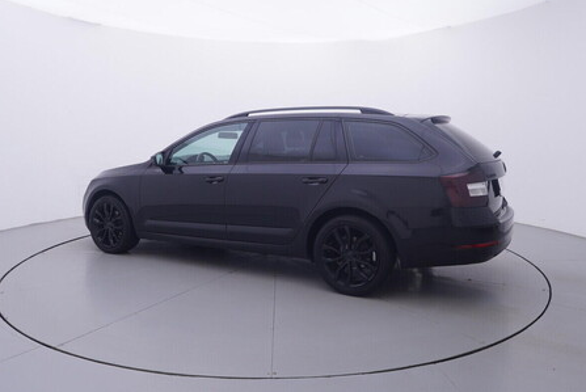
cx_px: 286
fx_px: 450
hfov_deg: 66.1
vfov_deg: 46.9
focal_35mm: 28
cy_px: 165
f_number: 5
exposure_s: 1/80
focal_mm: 15
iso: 200
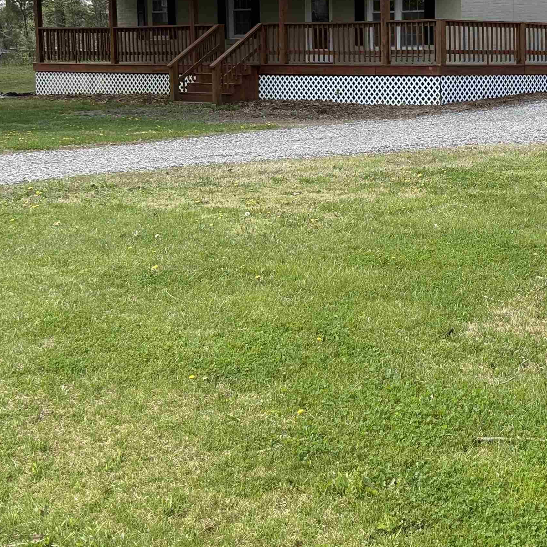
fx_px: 1377
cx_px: 478
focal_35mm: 77
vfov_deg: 22.4
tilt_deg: -5.2
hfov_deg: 22.0
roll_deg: +0.3
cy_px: 203
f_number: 1.78
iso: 80
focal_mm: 6.76
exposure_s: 1/939
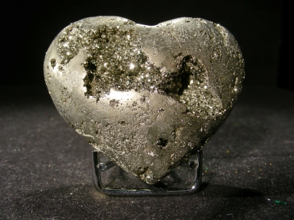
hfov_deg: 49.0
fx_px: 323
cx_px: 147
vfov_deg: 37.7
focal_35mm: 38
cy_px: 110
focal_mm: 6.3
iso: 50
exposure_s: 1/24
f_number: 3.5
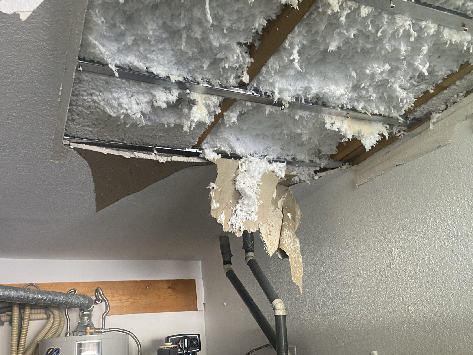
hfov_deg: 58.2
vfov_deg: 45.3
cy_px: 204
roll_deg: +3.9
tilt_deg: +20.5
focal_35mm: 31
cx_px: 210
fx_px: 424
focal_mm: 4.25
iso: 125
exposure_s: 1/60
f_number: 1.8
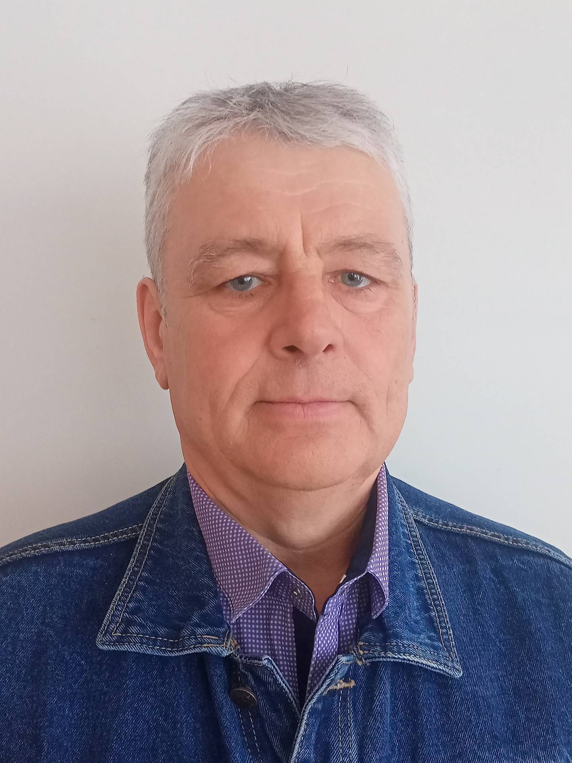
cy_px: 382
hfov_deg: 49.7
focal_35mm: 28
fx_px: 617
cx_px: 286
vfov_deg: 63.4
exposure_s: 1/100
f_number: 1.8
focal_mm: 4.69
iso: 562
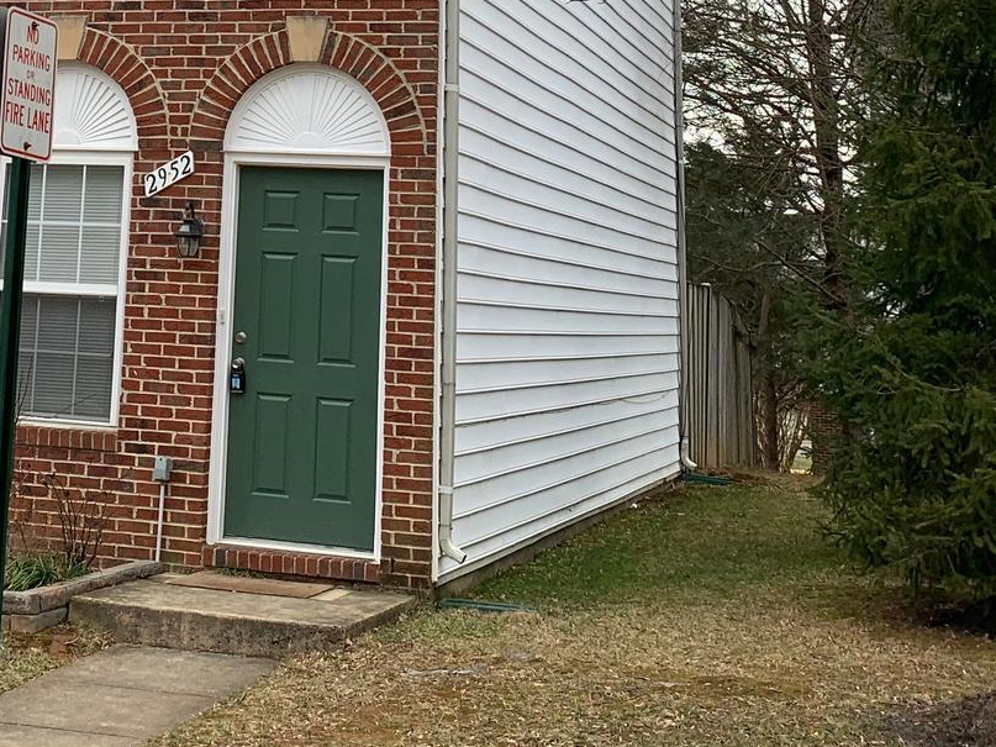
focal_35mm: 66
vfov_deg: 20.7
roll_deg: -2.4
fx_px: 1899
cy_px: -163
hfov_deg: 28.7
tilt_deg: +14.3
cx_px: 195
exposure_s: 1/488
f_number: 1.8
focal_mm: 4.25
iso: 25
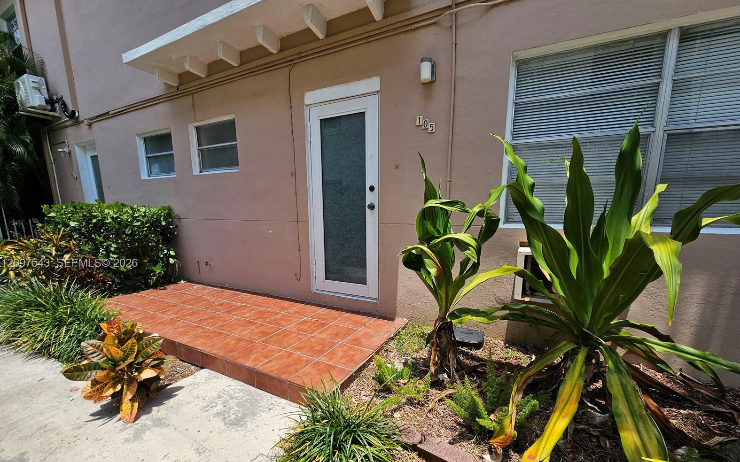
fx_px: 282
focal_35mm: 14
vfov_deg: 78.2
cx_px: 367
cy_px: 264
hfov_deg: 105.3
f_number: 2.2
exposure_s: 1/1208
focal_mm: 2.2
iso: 50
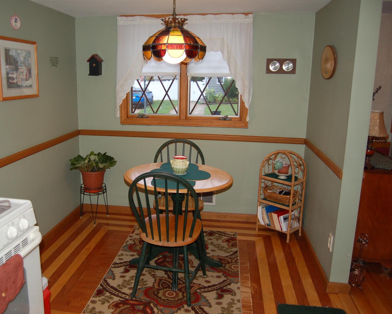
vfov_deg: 47.1
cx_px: 166
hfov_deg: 56.9
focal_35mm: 31
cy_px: 156
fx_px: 360
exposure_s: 1/60
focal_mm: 18
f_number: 3.5
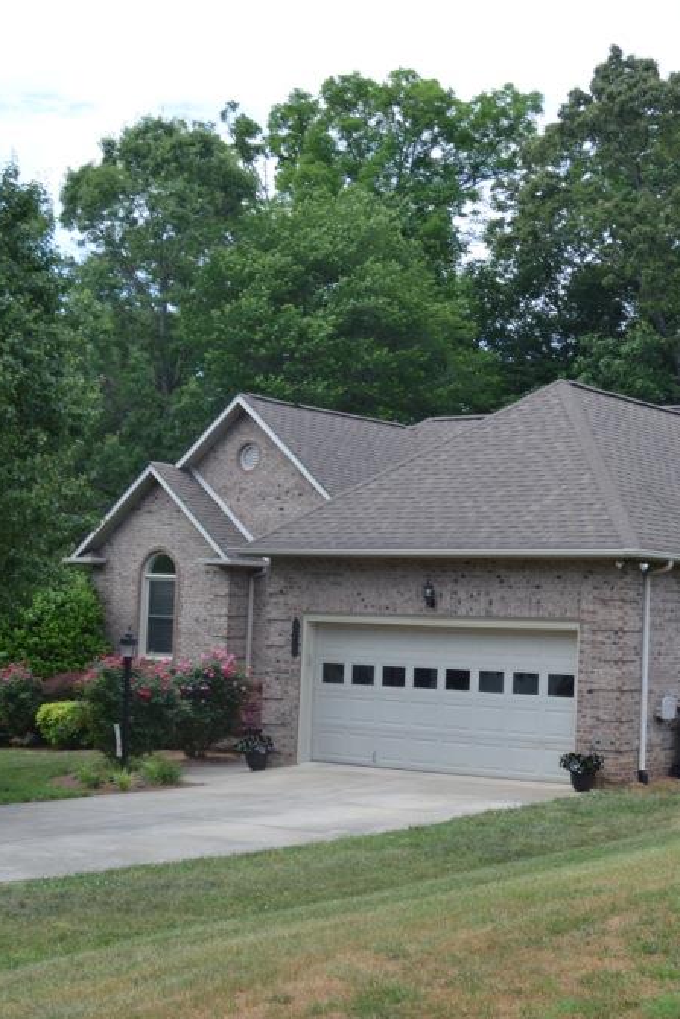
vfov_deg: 36.2
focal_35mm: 55
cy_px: 515
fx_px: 1557
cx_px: 642
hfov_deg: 23.8
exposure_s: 1/160
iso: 100
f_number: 6.3
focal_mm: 24
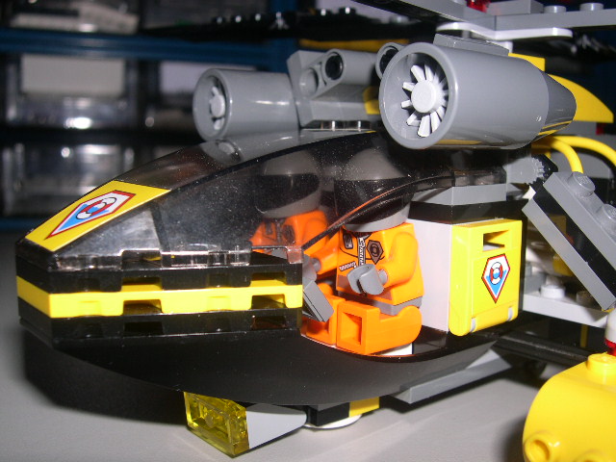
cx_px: 308
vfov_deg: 37.7
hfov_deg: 49.0
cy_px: 231
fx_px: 676
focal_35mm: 38
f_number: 7.6
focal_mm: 8
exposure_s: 1/60
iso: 100
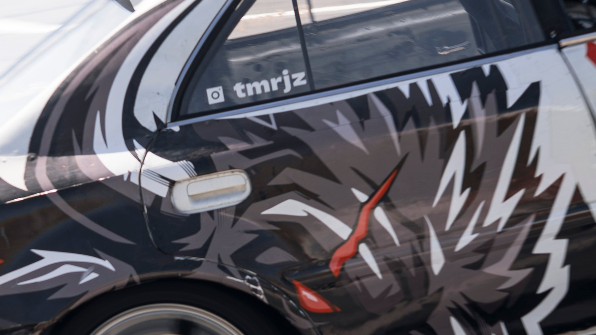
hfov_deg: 9.8
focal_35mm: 221
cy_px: 276
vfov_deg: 5.5
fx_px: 3492
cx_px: 232
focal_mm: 75
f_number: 7.1
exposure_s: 1/125
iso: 100
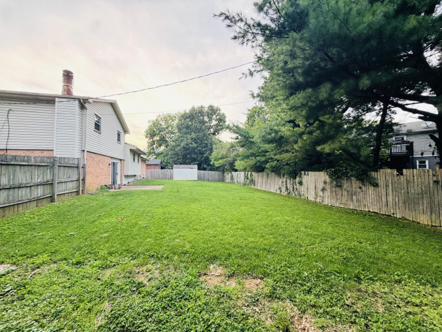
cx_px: 221
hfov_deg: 102.1
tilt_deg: +1.8
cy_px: 166
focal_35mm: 14
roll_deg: +1.1
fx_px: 179
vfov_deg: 85.7
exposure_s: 1/121
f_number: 2.2
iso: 100
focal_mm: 2.22
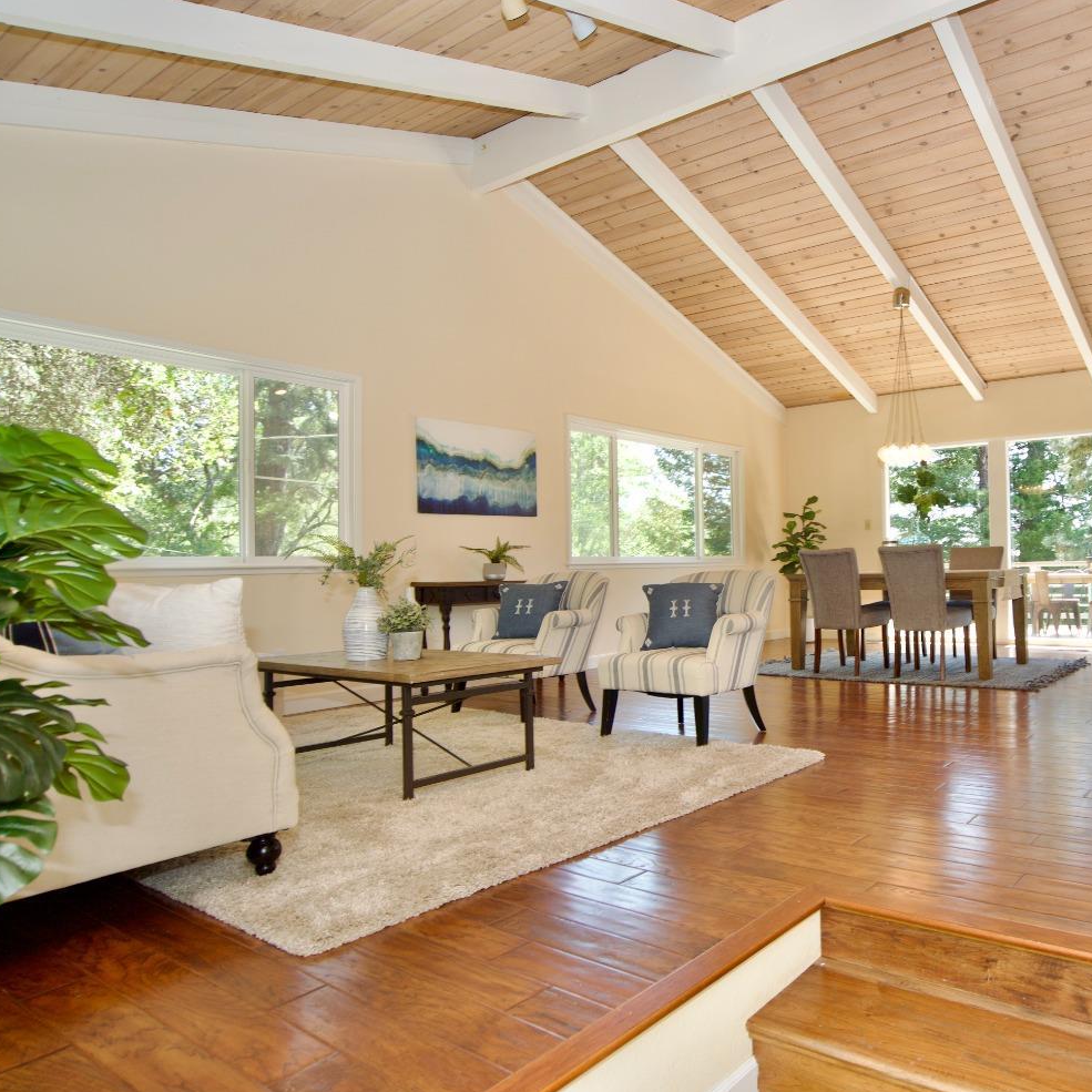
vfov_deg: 69.6
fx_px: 785
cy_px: 552
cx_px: 817
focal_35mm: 22
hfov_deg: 65.4
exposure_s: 1/60
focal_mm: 17
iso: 200
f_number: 4
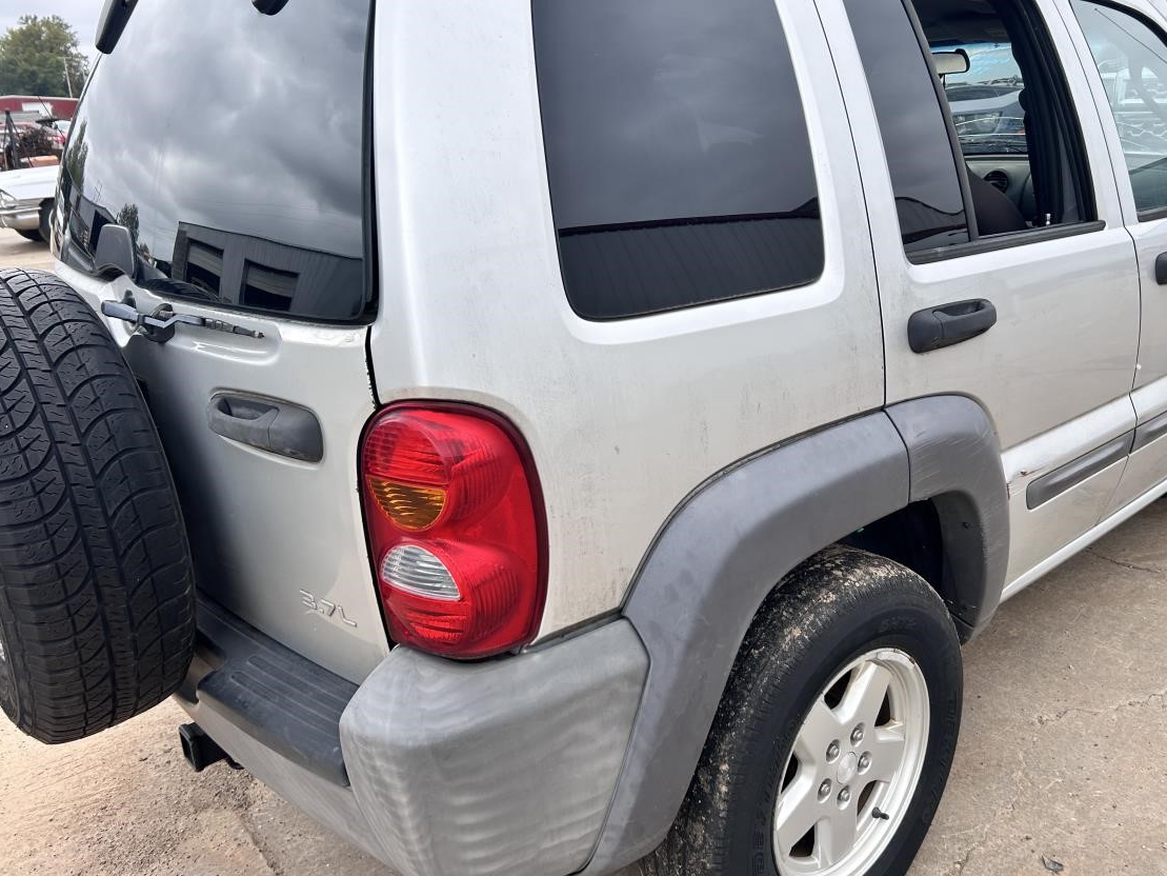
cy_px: 404
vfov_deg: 46.8
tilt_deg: -17.0
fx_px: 1011
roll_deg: +1.8
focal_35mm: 30
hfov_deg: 59.9
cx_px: 637
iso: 50
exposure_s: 1/1000
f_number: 1.5
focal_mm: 5.7
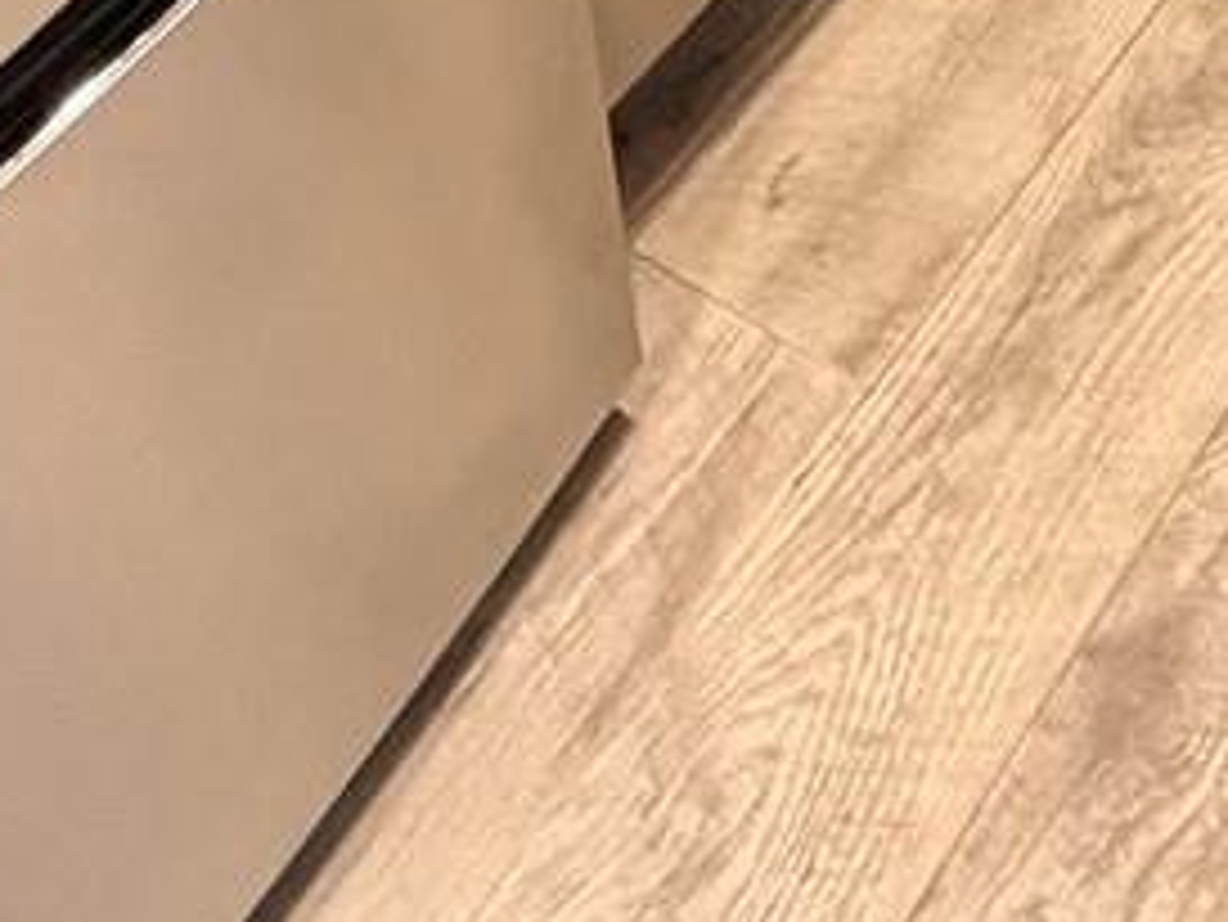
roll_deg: +1.8
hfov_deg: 22.4
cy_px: -1615
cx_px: 1385
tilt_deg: -18.5
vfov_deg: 12.1
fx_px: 2910
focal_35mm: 82
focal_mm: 2.22
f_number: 2.2
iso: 640
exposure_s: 1/60
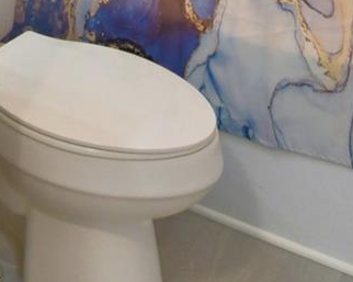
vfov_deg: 16.9
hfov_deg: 26.0
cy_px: -262
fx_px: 731
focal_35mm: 70
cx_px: 13
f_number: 4.5
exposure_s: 1/80
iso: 400
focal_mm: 10
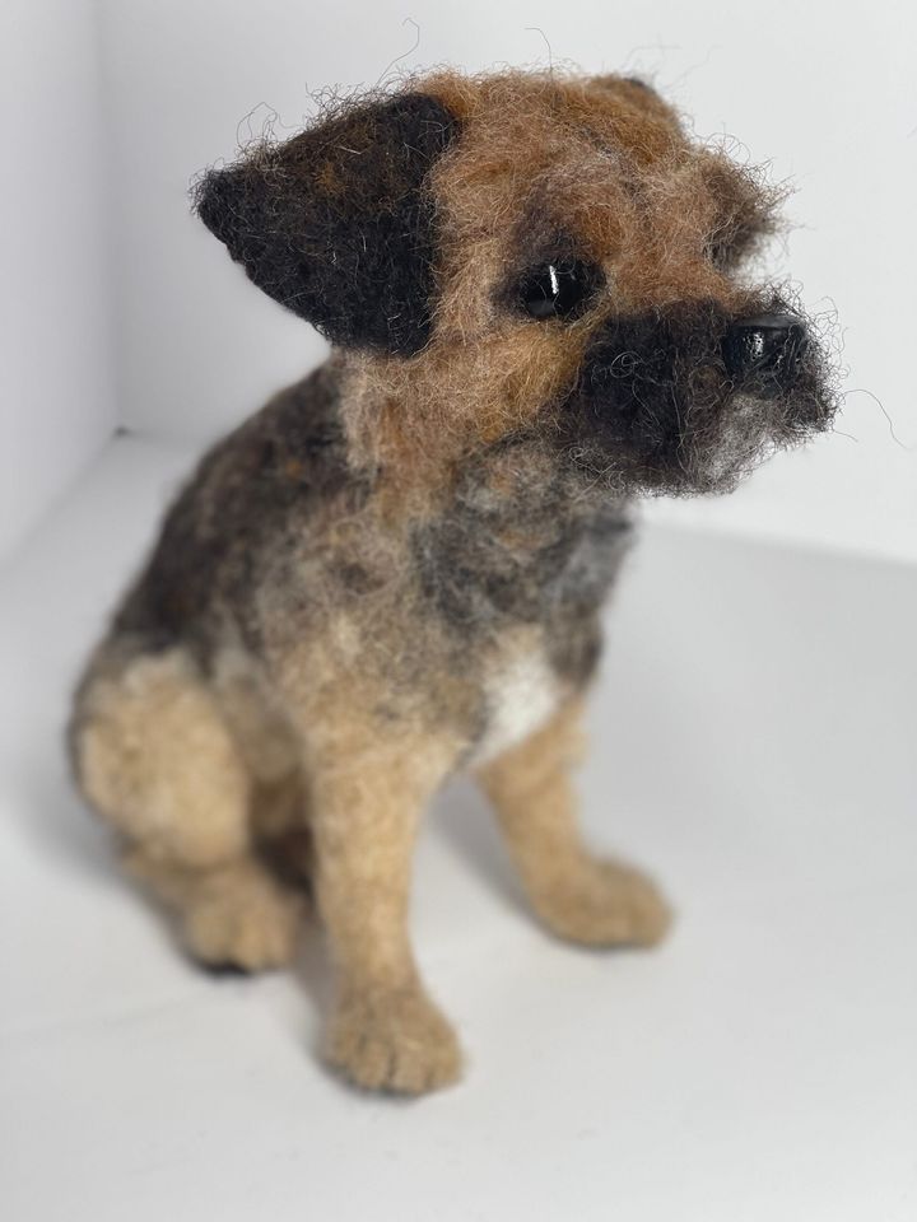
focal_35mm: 64
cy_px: 611
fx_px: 2261
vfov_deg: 30.3
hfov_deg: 22.9
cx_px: 458
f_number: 2.2
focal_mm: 7.5
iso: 32
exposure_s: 1/144
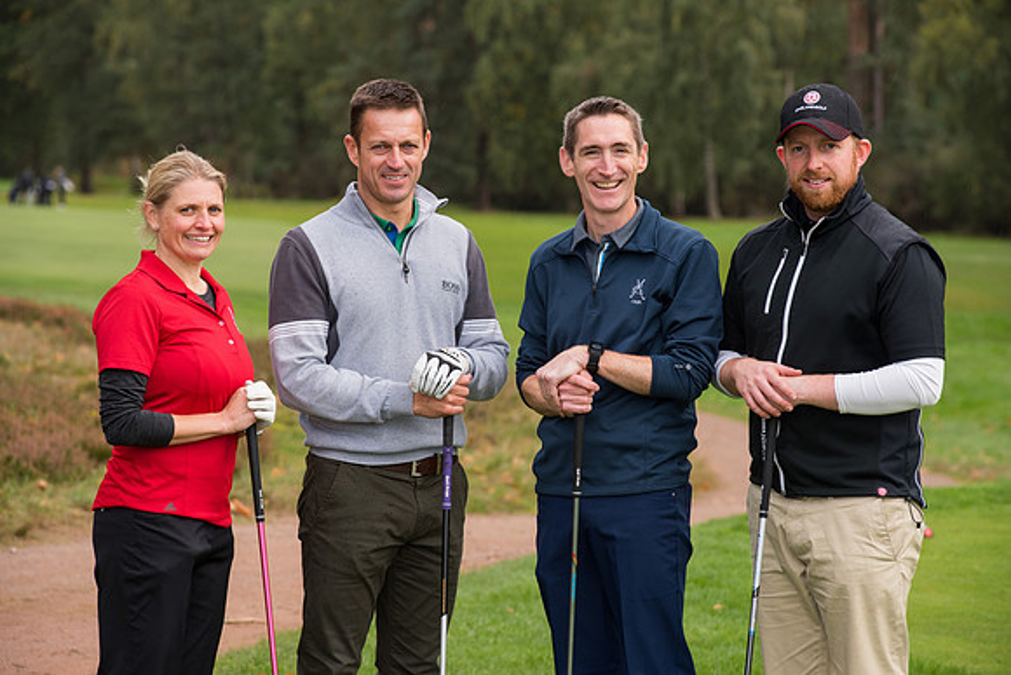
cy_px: 338
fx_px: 5477
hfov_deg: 10.5
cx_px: 506
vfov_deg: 7.0
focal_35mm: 195
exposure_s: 1/250
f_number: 8
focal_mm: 195
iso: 400
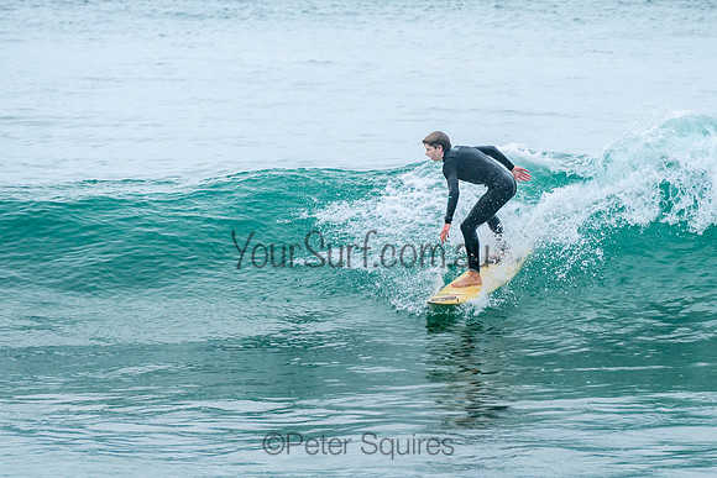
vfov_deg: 2.5
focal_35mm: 550
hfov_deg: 3.7
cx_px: 466
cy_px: 166
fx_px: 10963
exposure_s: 1/2000
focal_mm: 400
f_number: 9
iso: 500
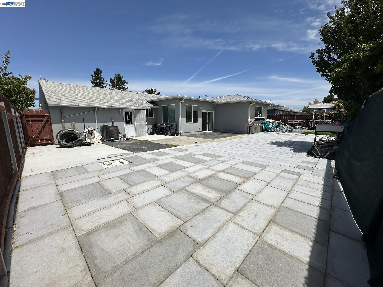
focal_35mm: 14
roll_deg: -0.4
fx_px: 155
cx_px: 192
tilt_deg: -9.1
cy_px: 144
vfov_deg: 85.7
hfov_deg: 102.1
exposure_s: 1/4651
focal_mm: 2.22
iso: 50
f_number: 2.2
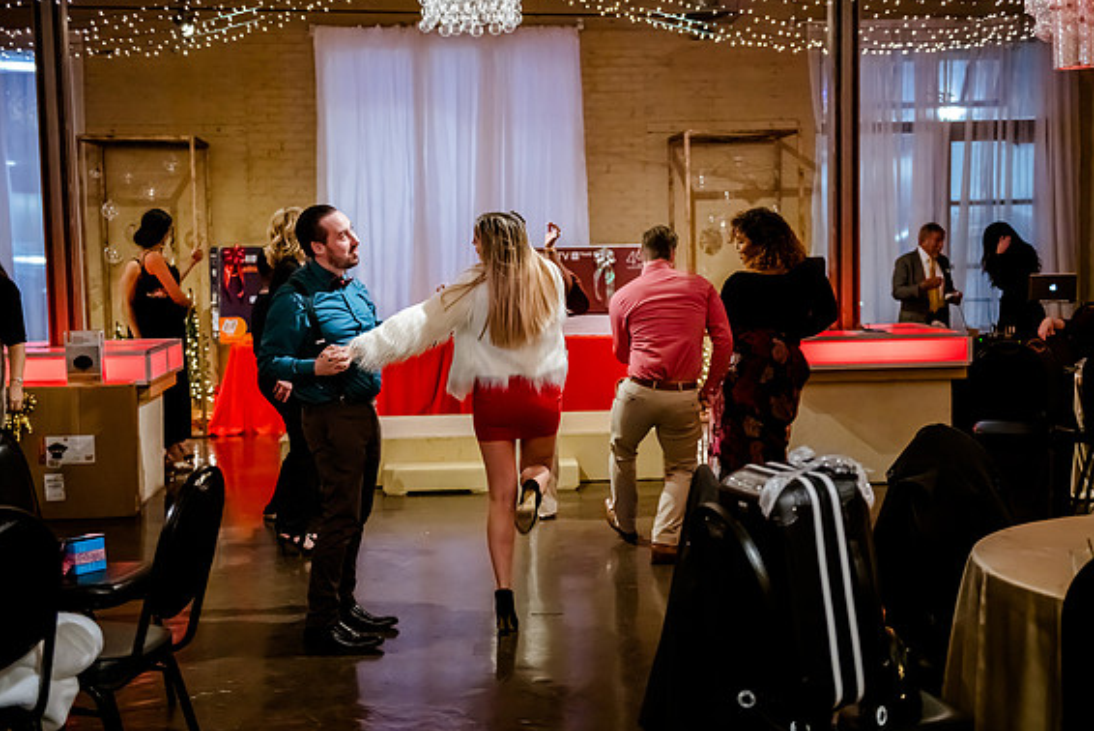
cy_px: 365
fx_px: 1581
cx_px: 541
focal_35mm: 52
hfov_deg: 38.2
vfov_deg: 26.0
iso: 5000
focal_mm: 50
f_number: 2.8
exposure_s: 1/200
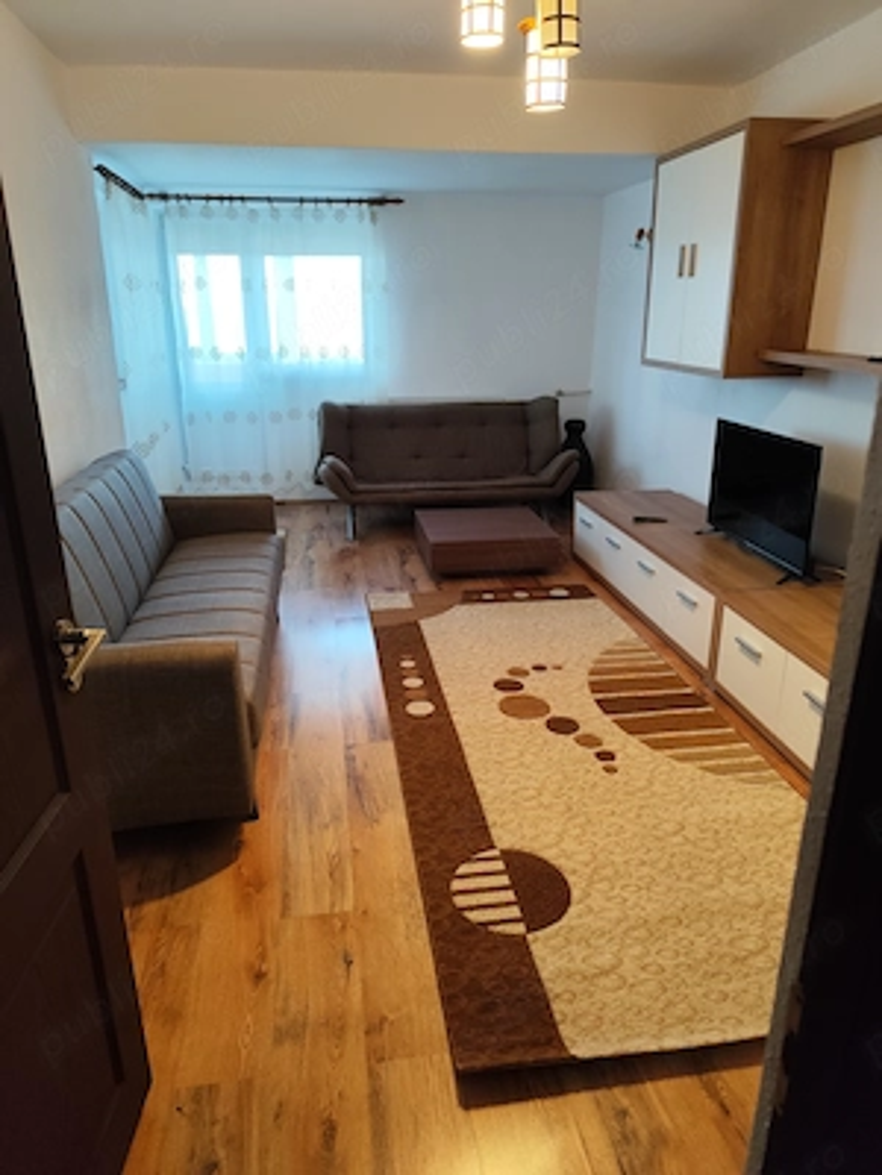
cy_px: 588
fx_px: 781
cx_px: 441
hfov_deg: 58.9
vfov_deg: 73.9
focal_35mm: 23
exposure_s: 1/50
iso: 320
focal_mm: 6.14
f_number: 1.65
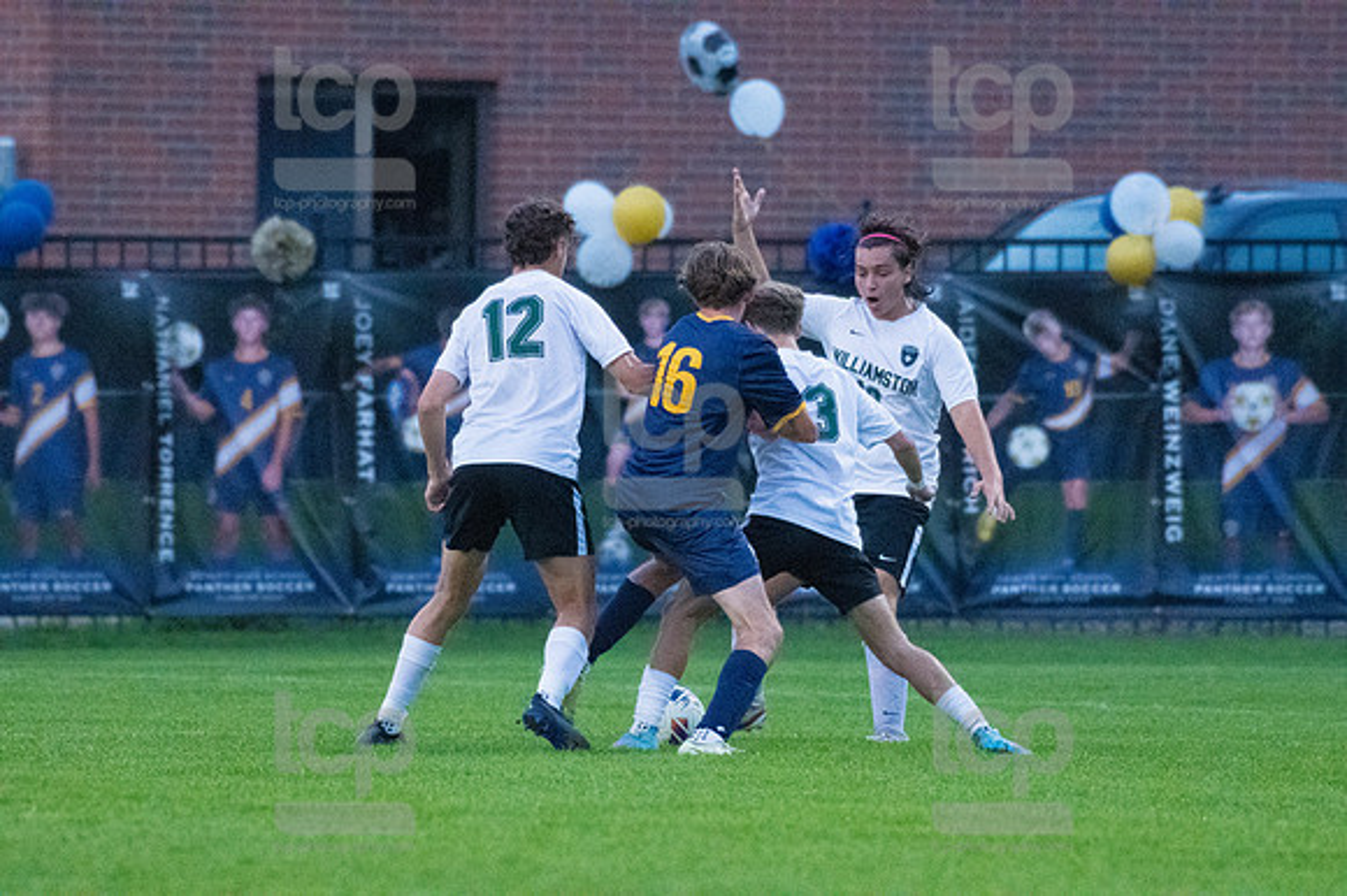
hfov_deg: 3.4
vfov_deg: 2.2
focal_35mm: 615
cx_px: 674
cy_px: 448
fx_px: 22997
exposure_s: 1/2000
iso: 6400
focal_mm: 410
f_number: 5.6
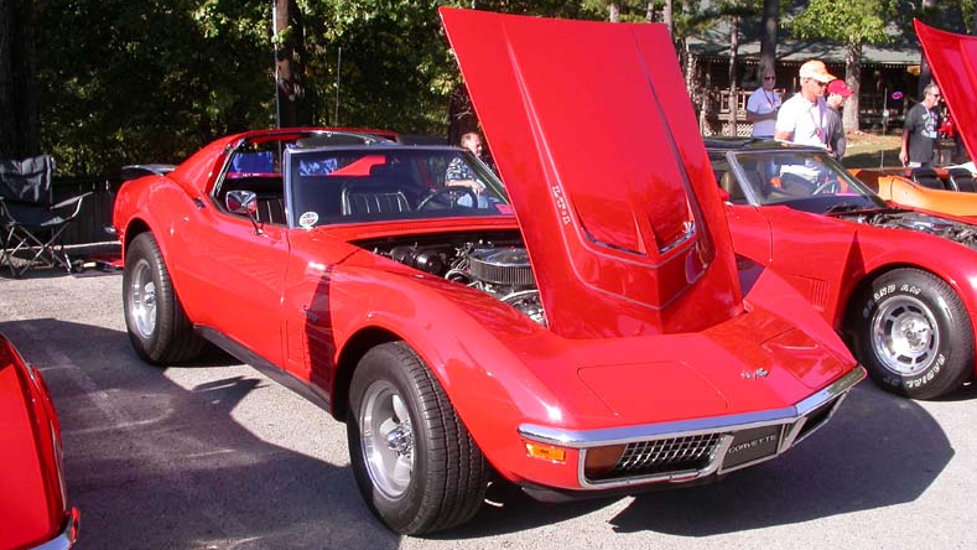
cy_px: 256
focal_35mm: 42
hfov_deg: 48.4
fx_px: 1088
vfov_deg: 28.3
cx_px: 487
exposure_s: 1/198
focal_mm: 7.85
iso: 100
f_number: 6
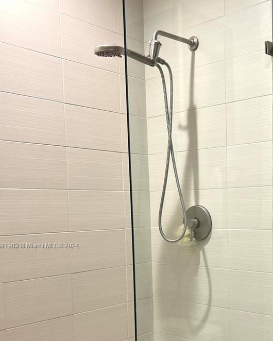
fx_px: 464
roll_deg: +1.6
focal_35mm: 46
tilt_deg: -5.0
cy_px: 246
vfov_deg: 39.5
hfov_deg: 31.9
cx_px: 216
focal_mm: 5.7
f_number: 1.5
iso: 64
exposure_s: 1/60
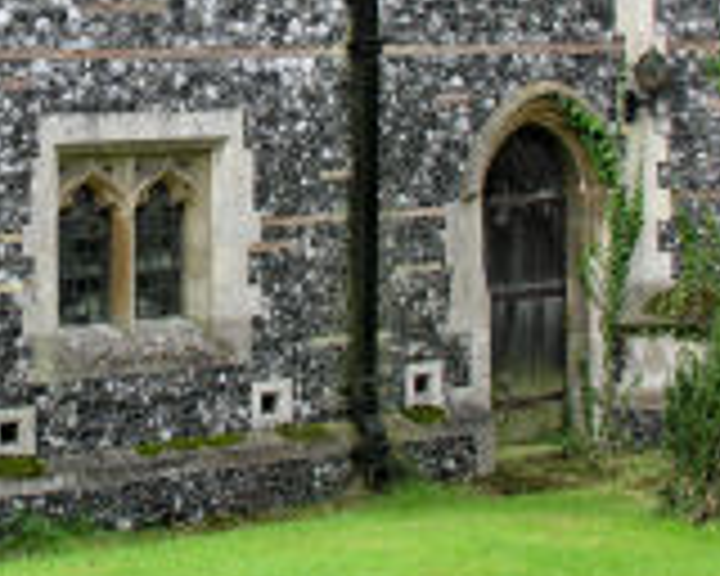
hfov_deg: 19.2
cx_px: 50
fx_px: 2088
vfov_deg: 15.4
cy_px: 11
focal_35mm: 98
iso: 50
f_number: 4
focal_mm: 8.9
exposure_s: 1/61.4
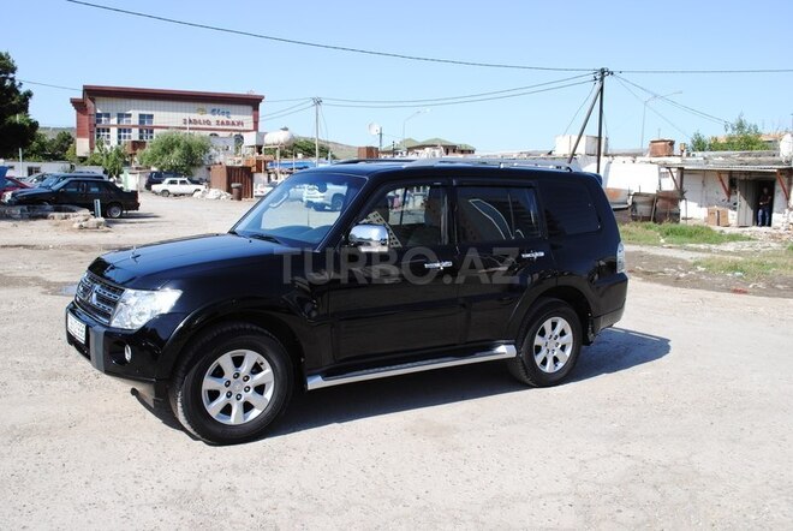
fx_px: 728
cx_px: 396
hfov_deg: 57.2
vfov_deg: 40.1
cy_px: 266
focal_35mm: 33
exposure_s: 1/250
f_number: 8
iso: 100
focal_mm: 22
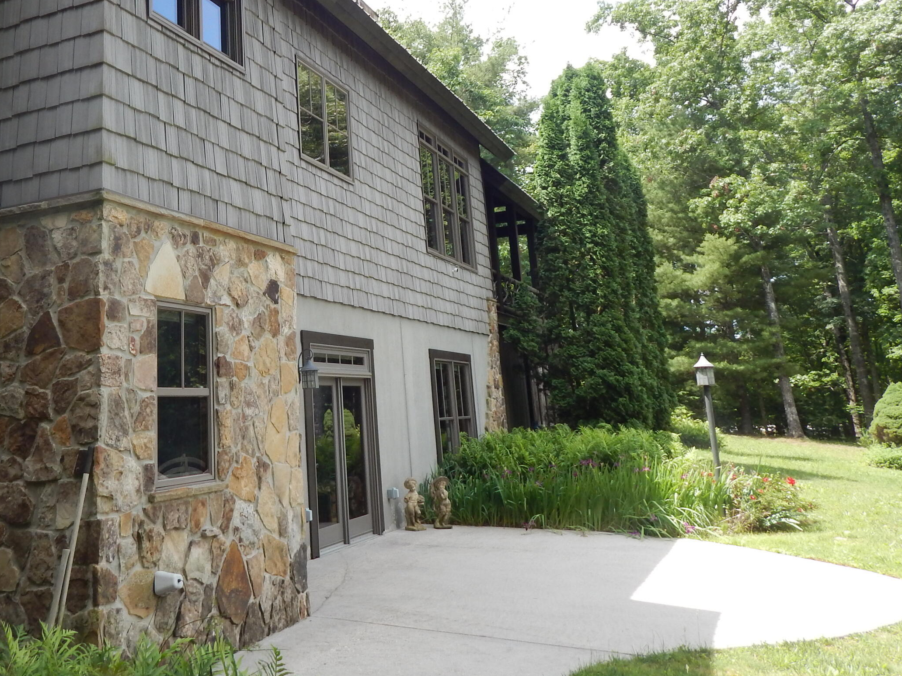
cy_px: 188
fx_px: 834
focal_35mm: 32
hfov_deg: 55.4
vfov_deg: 43.1
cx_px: 287
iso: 125
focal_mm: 4
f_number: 3
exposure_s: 1/400
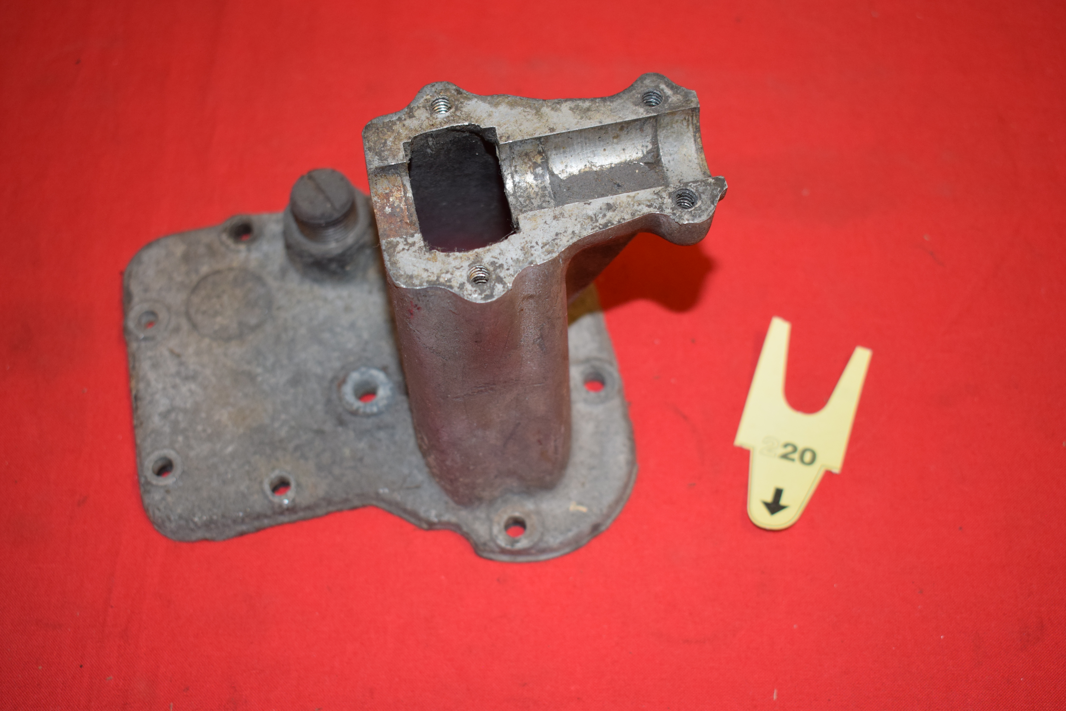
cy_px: 356
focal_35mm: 48
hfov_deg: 41.1
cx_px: 533
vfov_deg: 28.1
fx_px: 1422
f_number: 5
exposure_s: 1/100
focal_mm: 32
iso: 640
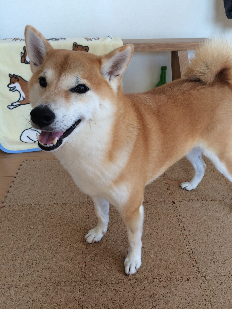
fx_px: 259
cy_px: 154
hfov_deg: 48.2
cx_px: 116
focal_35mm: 29
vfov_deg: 61.7
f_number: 2.2
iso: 40
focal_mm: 4.15
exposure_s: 1/30
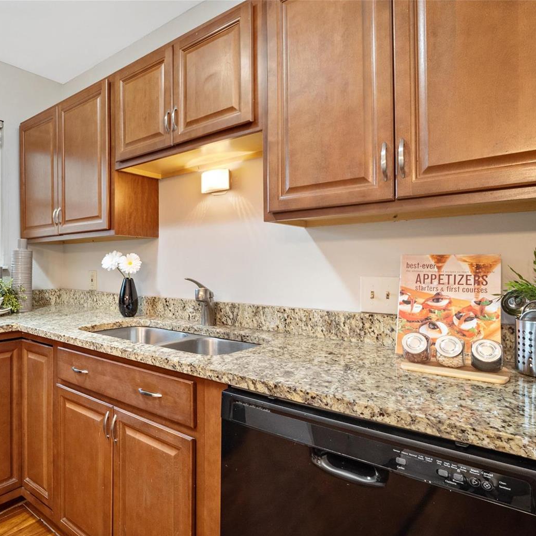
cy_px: 275
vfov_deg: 72.1
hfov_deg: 68.6
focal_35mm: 21
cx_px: 151
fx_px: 368
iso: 400
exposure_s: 1/30
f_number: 8
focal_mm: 8
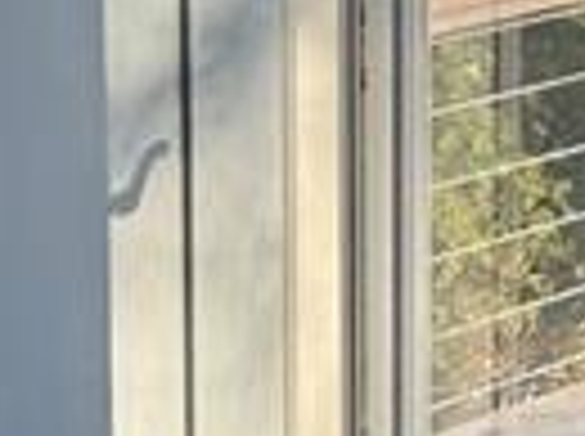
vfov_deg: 10.0
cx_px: 396
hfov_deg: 13.9
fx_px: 2395
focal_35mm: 142
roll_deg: -0.7
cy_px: -297
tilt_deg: -6.5
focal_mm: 6.76
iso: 80
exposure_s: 1/722
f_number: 1.78
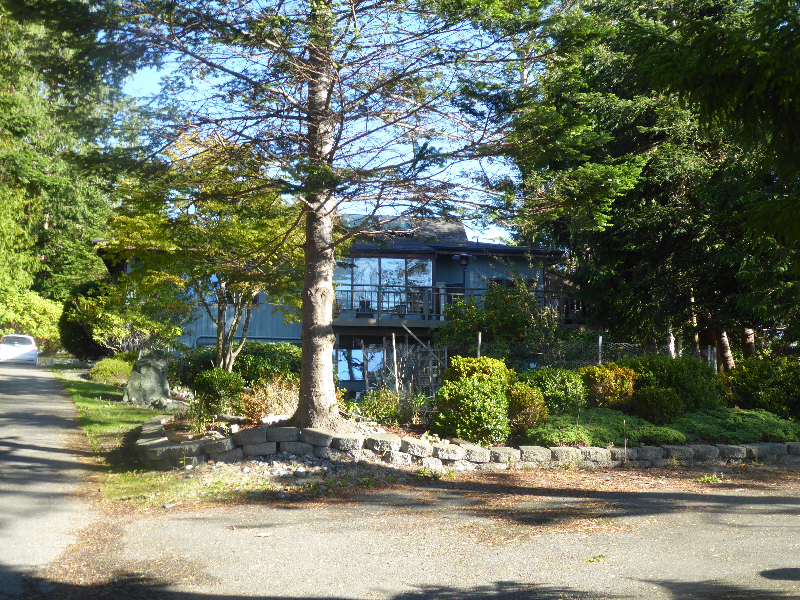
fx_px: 1017
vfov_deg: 32.9
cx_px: 400
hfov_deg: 42.9
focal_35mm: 44
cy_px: 300
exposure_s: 1/100
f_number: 3.9
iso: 80
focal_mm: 7.8
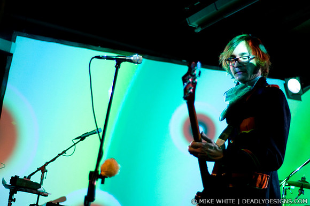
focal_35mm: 75
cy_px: 103
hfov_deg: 27.0
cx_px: 155
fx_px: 645
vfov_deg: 18.1
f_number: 1.8
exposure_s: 1/200
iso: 1000
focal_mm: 50
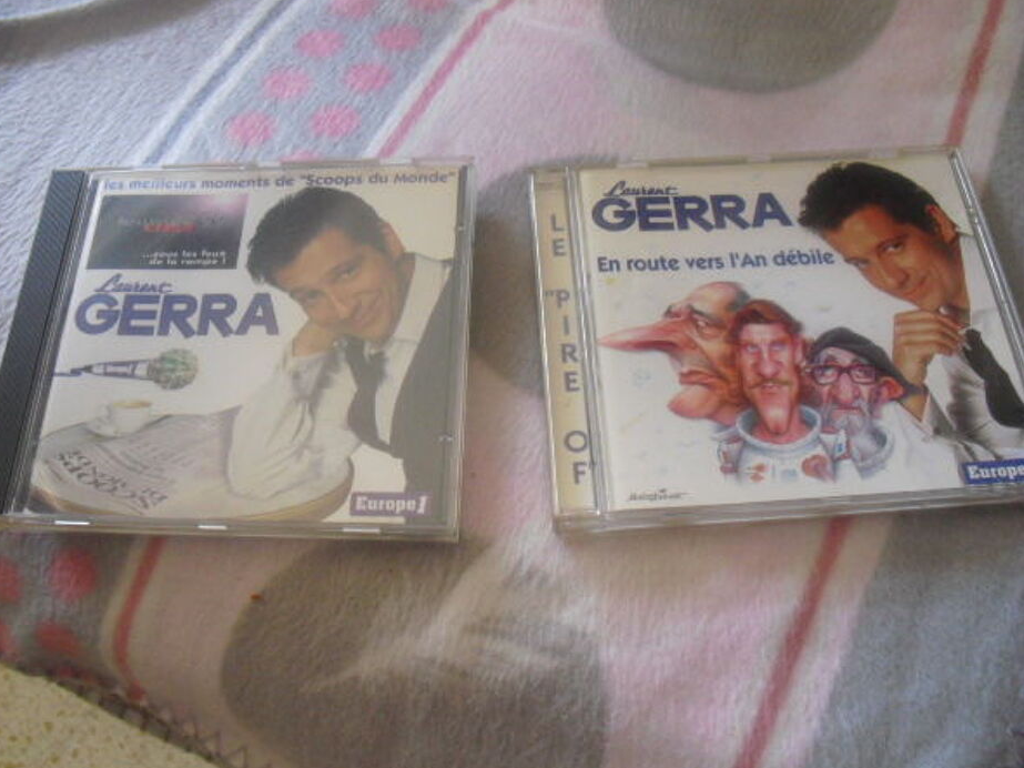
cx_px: 473
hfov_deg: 47.8
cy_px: 375
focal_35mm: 39
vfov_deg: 36.8
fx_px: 1154
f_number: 3.1
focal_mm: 6.3
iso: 400
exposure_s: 1/60
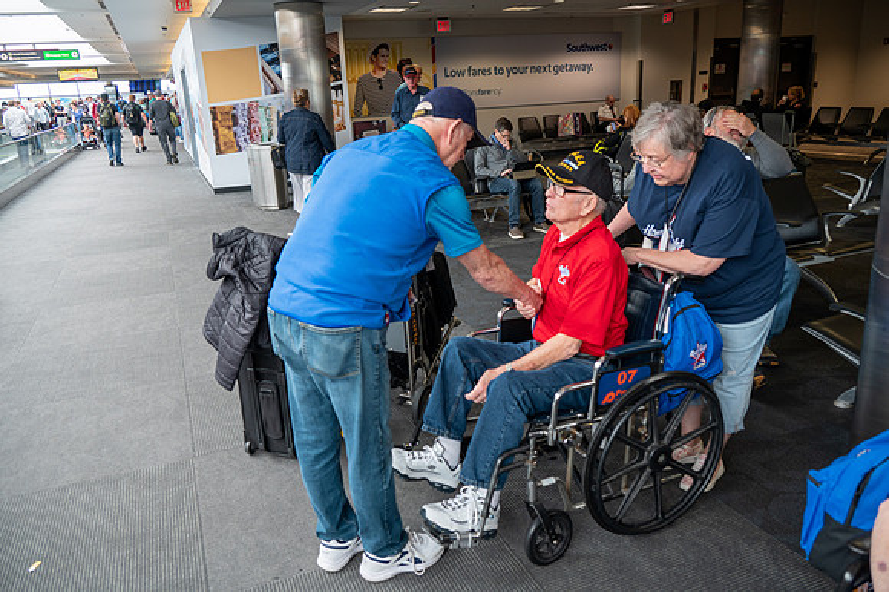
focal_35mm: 28
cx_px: 444
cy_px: 296
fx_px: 703
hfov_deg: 64.6
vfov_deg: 45.6
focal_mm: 28.5
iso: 320
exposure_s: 1/80
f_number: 4.5
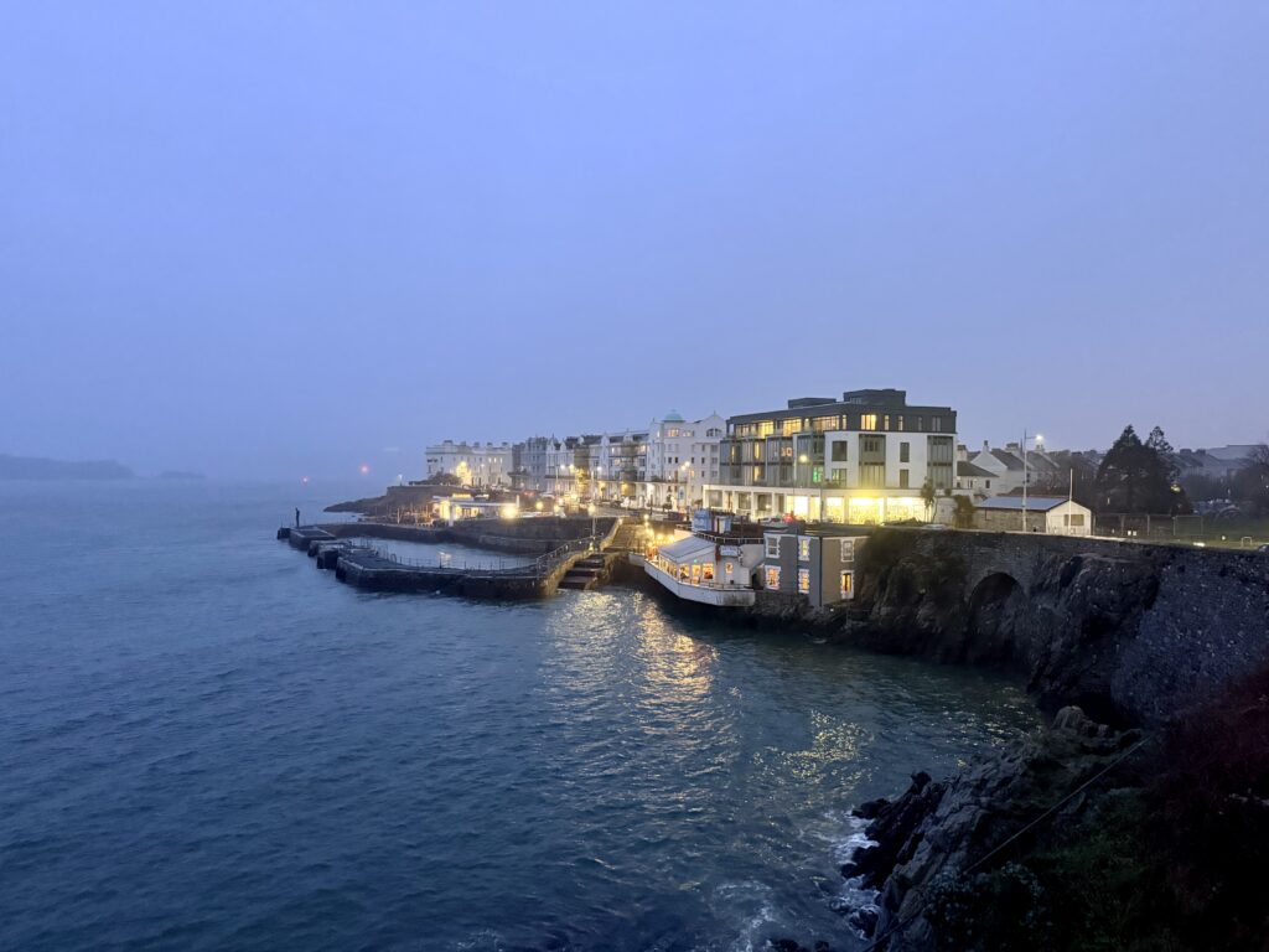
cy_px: 476
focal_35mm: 24
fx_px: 880
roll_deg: -0.3
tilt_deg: +0.4
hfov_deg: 71.6
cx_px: 634
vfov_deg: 56.8
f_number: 1.78
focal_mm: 6.76
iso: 1000
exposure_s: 1/30
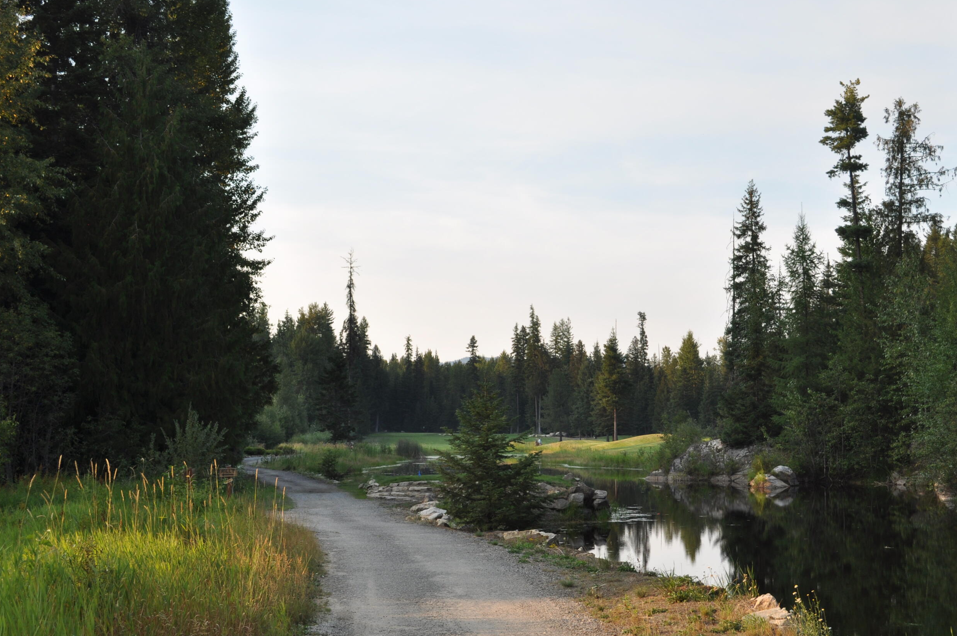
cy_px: 348
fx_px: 1540
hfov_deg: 34.4
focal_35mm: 58
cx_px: 573
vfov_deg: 23.3
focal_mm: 32
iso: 200
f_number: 7.1
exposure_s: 1/200
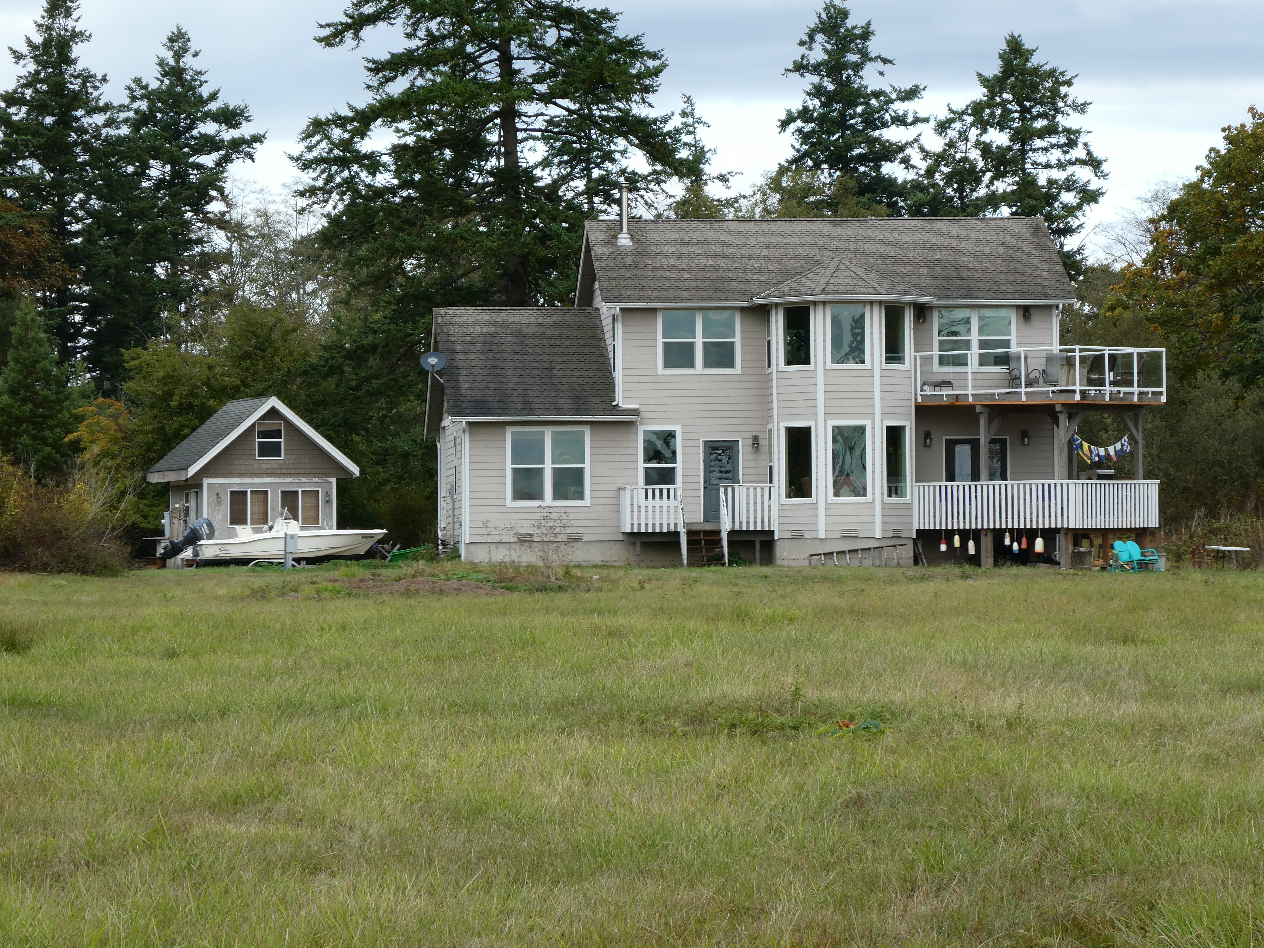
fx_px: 4930
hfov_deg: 14.6
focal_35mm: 135
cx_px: 632
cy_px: 474
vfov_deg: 11.0
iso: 80
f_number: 5.3
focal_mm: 24.2
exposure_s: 1/200
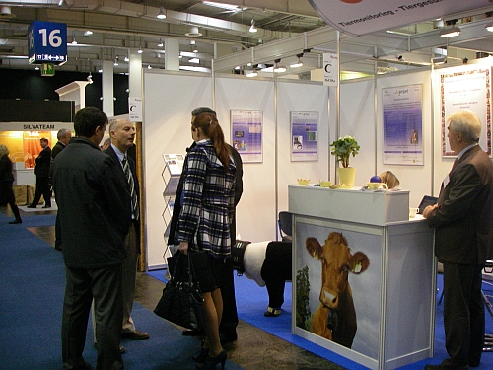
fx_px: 541
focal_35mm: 38
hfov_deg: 49.0
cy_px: 185
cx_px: 246
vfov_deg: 37.7
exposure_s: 1/40
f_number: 3.3
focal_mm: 6.3
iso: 400
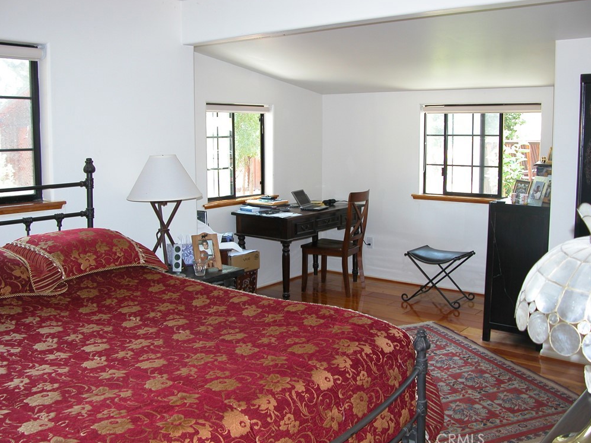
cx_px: 293
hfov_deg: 51.4
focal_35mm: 36
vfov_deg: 39.7
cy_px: 220
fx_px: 615
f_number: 2.8
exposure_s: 1/30
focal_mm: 8.9
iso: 100
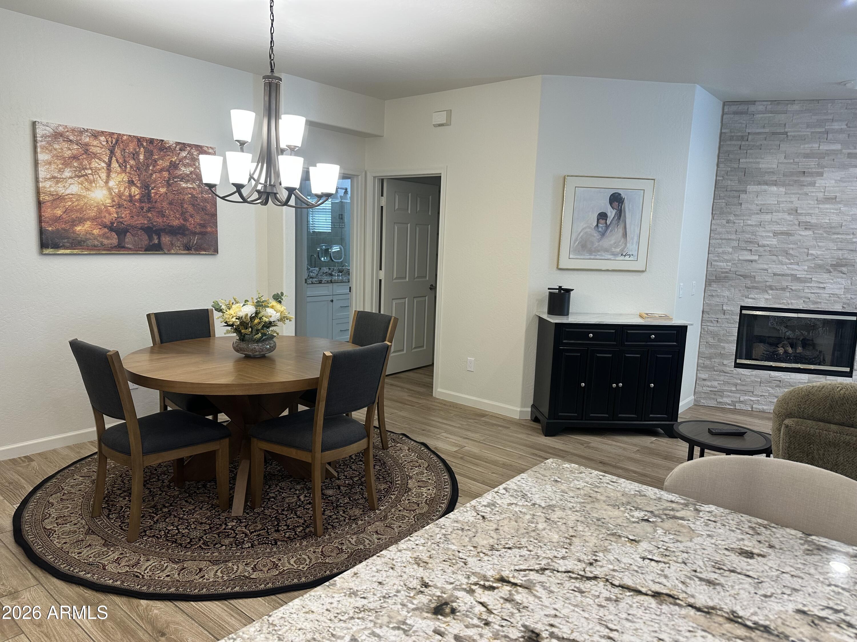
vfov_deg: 56.8
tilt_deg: -8.5
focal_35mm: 24
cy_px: 321
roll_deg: -1.9
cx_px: 428
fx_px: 594
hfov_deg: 71.6
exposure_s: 1/60
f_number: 1.78
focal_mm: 6.86
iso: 125
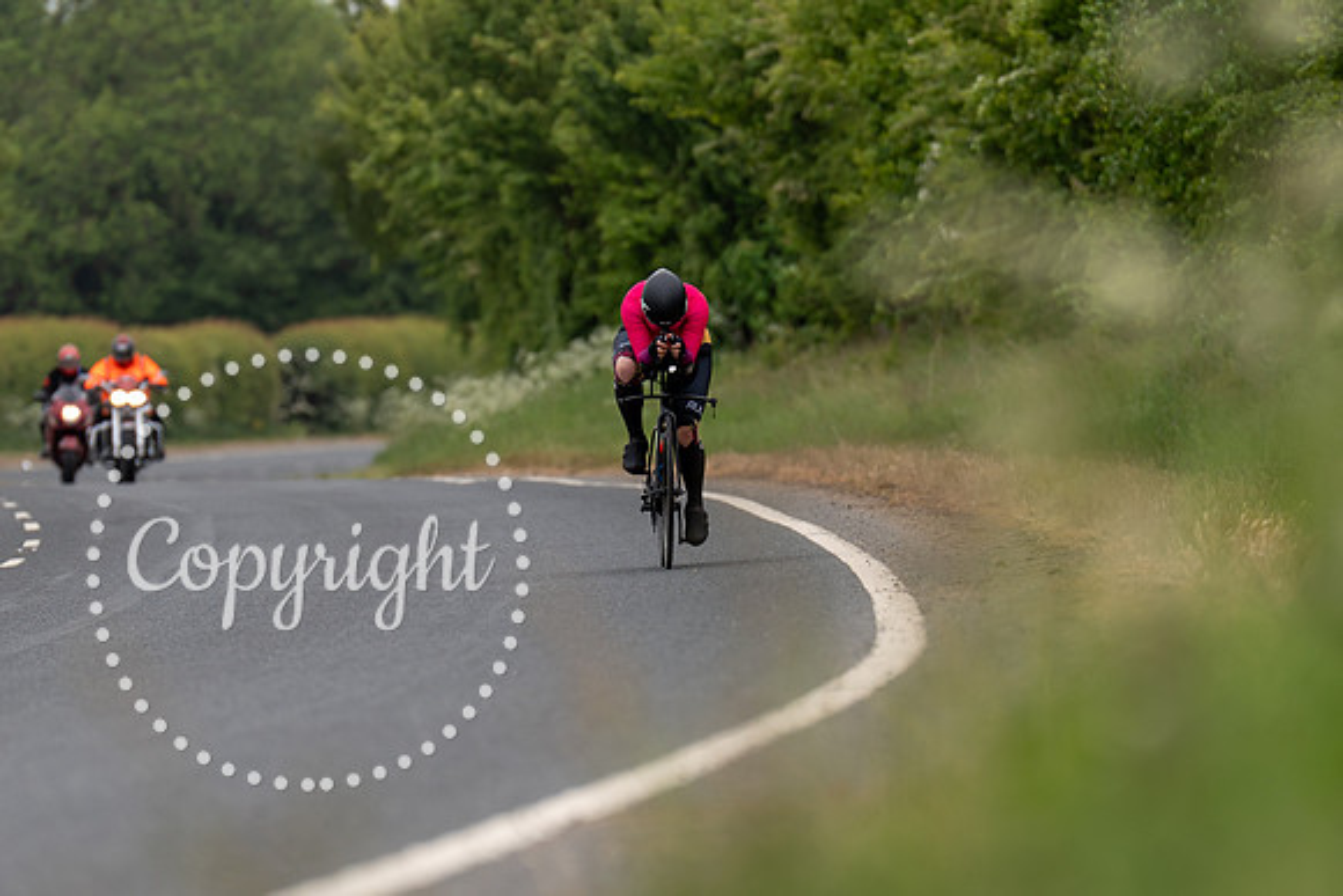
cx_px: 658
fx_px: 14519
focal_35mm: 389
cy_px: 528
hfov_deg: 5.3
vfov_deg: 3.5
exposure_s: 1/1250
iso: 200
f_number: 3.2
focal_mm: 200
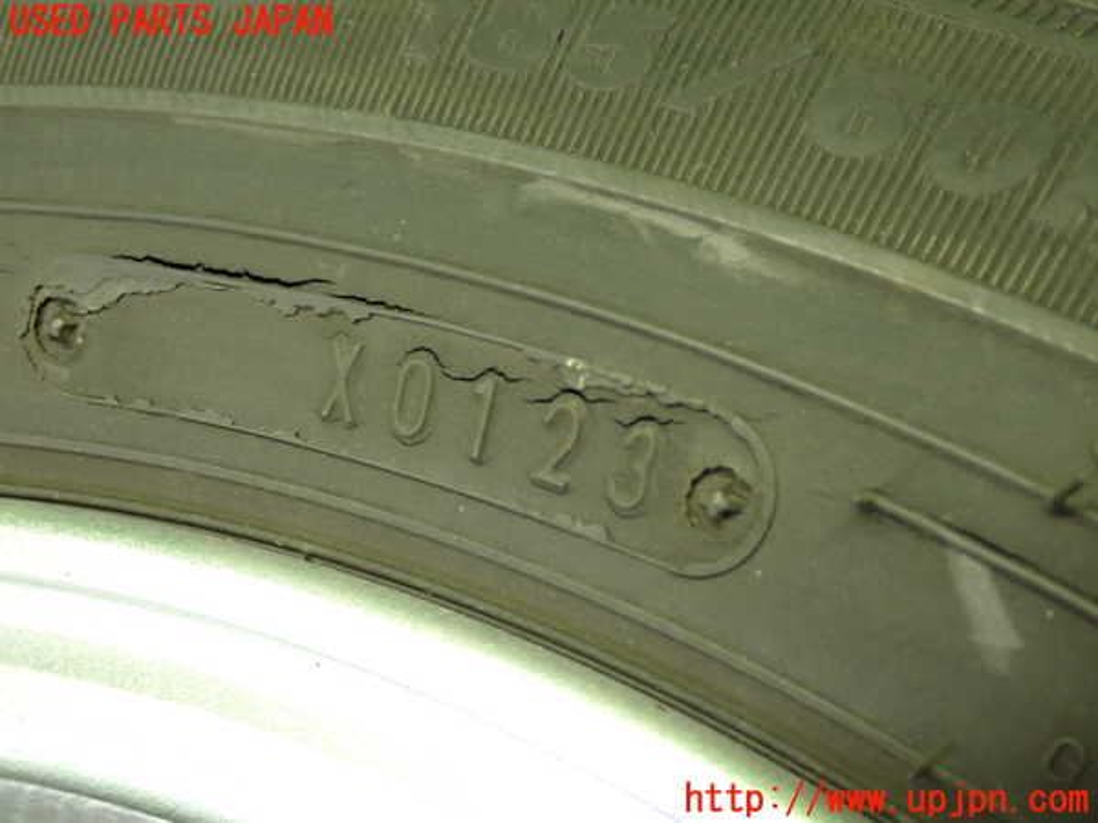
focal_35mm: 50
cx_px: 549
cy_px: 412
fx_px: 1586
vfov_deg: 29.1
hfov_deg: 38.2
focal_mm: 9.01
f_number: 3.2
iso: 800
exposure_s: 1/40
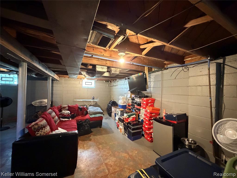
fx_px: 96
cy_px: 89
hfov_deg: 102.1
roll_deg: -1.8
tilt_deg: +1.7
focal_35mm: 14
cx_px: 118
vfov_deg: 85.7
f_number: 2.2
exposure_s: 1/60
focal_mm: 2.22
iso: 1250
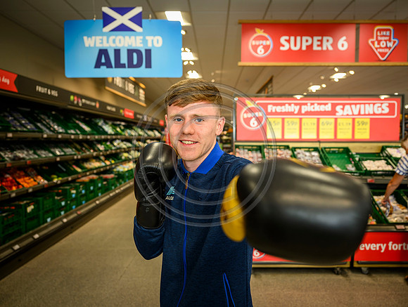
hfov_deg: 67.1
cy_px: 154
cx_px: 219
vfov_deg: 53.1
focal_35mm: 26
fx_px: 307
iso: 500
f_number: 3.2
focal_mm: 24
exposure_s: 1/160
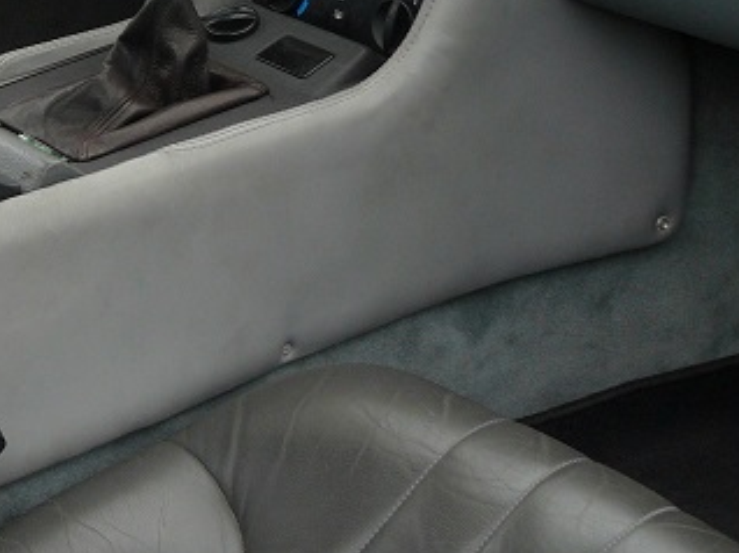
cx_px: -12
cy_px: -53
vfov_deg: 16.4
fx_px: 1856
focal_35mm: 87
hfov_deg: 21.7
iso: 100
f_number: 3.2
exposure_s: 1/125
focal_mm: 6
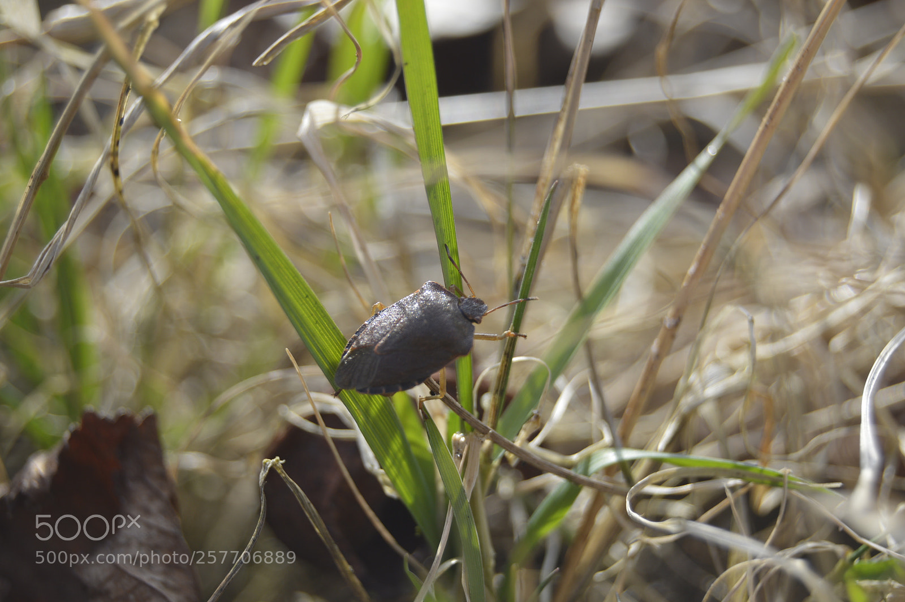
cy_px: 301
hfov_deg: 24.6
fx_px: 2072
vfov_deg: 16.5
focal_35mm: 82
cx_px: 452
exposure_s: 1/160
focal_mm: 55
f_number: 6.3
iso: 100
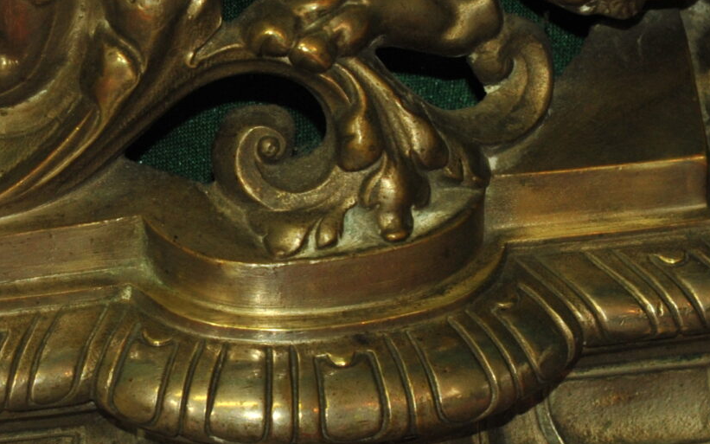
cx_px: 13
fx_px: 7372
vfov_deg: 3.4
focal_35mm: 381
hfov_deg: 5.5
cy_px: 238
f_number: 10
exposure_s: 1/60
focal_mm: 120
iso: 1250
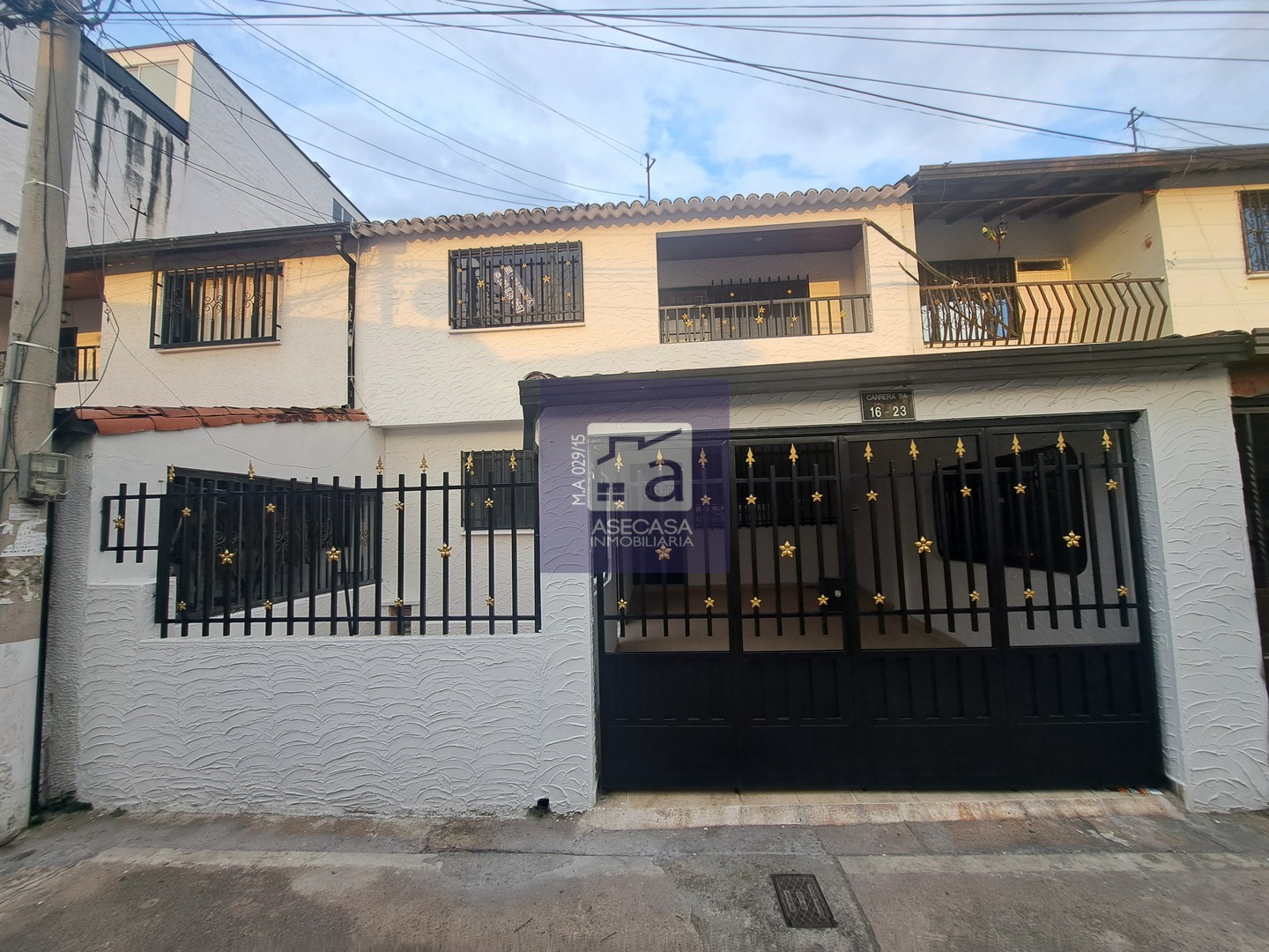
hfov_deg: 106.2
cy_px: 476
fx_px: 477
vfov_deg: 89.9
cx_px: 634
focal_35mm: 13
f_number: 2.2
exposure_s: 1/60
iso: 50
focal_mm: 1.74
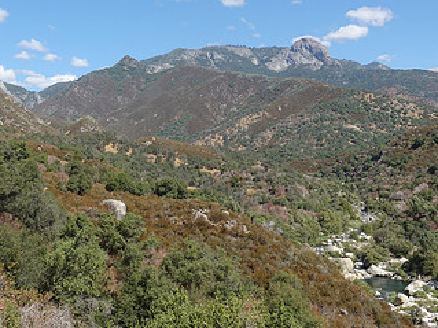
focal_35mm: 42
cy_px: 115
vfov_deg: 34.1
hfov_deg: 43.9
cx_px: 135
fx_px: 531
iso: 125
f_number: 5.6
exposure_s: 1/400
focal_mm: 8.8
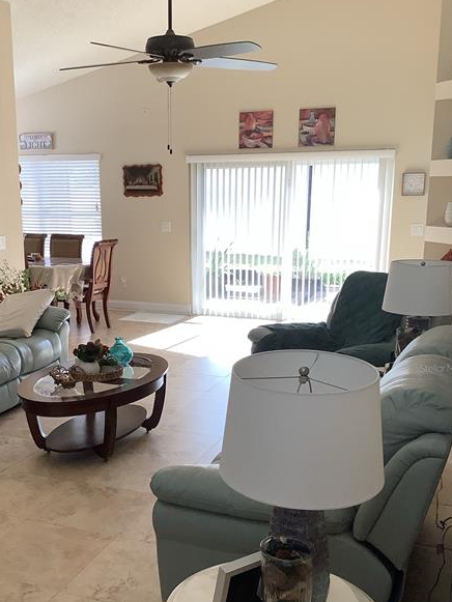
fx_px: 714
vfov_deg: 45.5
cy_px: 368
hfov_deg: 35.0
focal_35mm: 41
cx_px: 168
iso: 80
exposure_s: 1/120
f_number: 2.4
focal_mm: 3.3
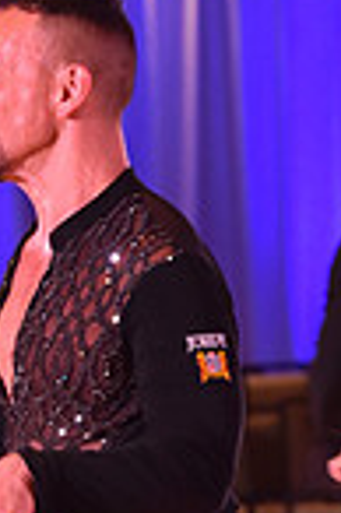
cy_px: 685
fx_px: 7662
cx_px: -258
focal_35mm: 538
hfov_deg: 2.5
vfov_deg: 3.8
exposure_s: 1/250
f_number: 4.5
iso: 2000
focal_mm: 135
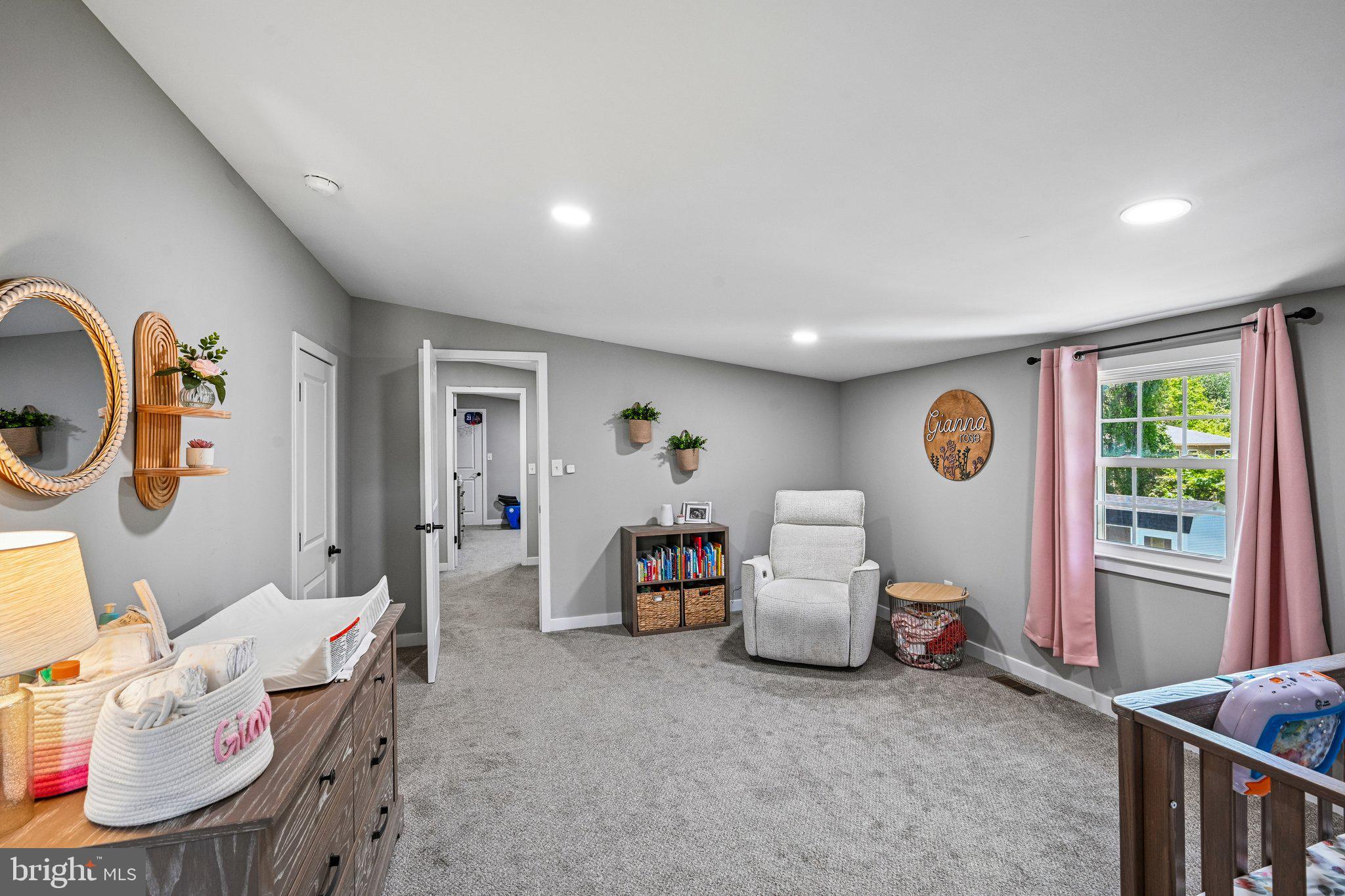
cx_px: 672
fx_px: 598
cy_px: 448
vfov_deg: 73.7
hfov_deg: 96.7
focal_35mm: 16
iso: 800
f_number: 8
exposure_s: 1/30
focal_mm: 16
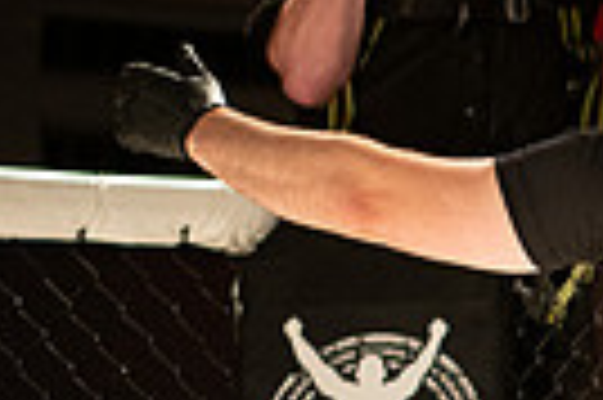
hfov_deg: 6.2
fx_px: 5454
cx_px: 972
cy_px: 465
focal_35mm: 326
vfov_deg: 4.2
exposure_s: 1/1000
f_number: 2.8
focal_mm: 70
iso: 2500
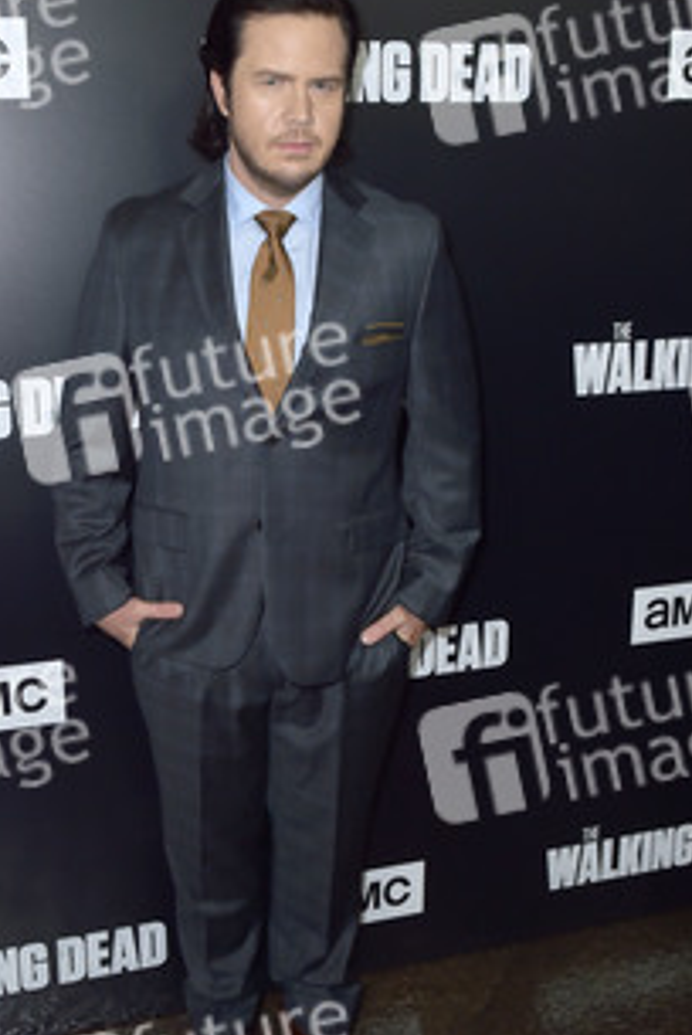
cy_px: 573
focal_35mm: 38
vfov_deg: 50.6
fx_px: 1093
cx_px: 287
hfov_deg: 35.0
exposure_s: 1/200
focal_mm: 29
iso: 400
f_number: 5.6
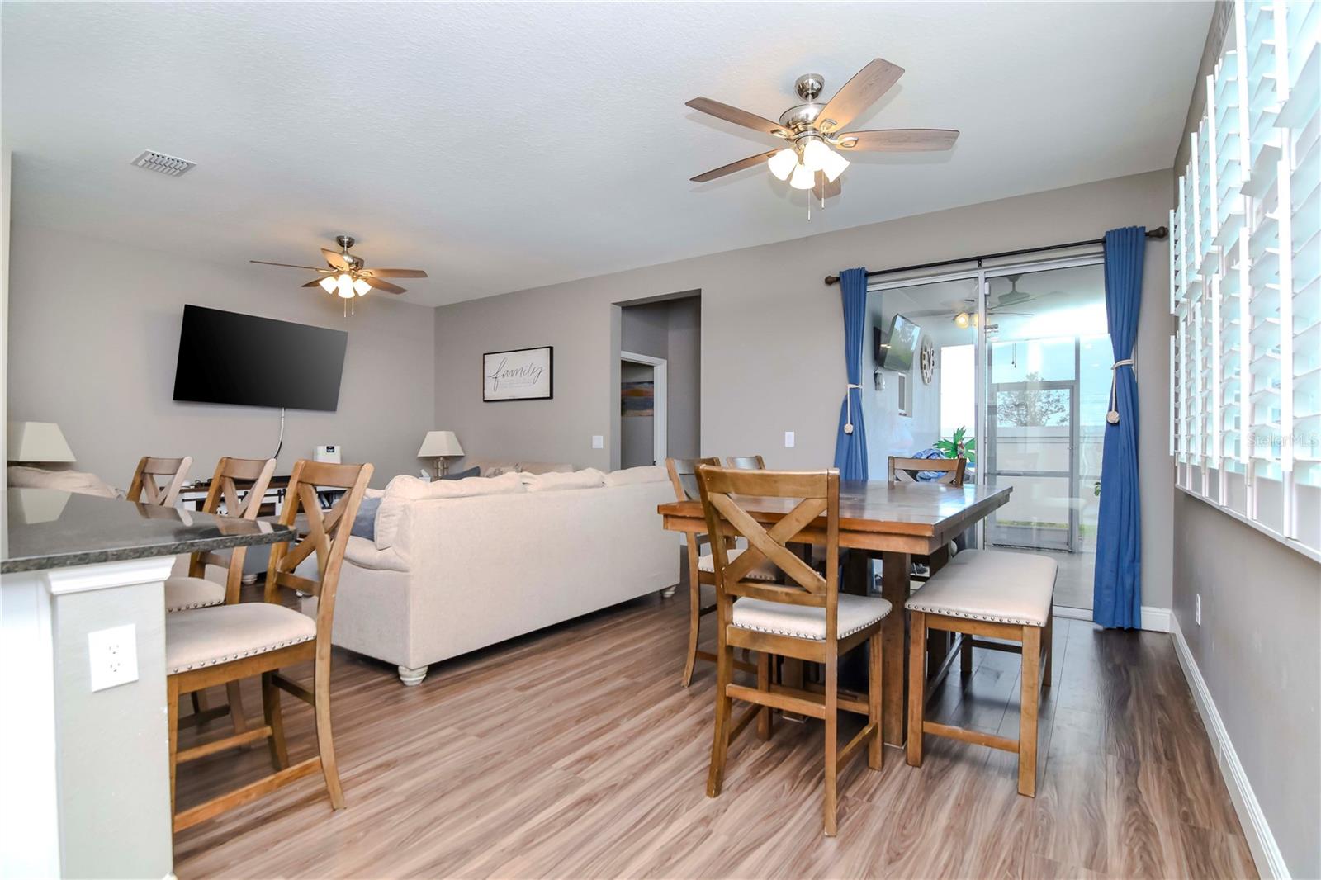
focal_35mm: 16
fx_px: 605
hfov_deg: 95.0
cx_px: 660
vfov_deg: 72.0
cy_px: 440
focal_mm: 11
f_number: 6.3
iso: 800
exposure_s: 1/125
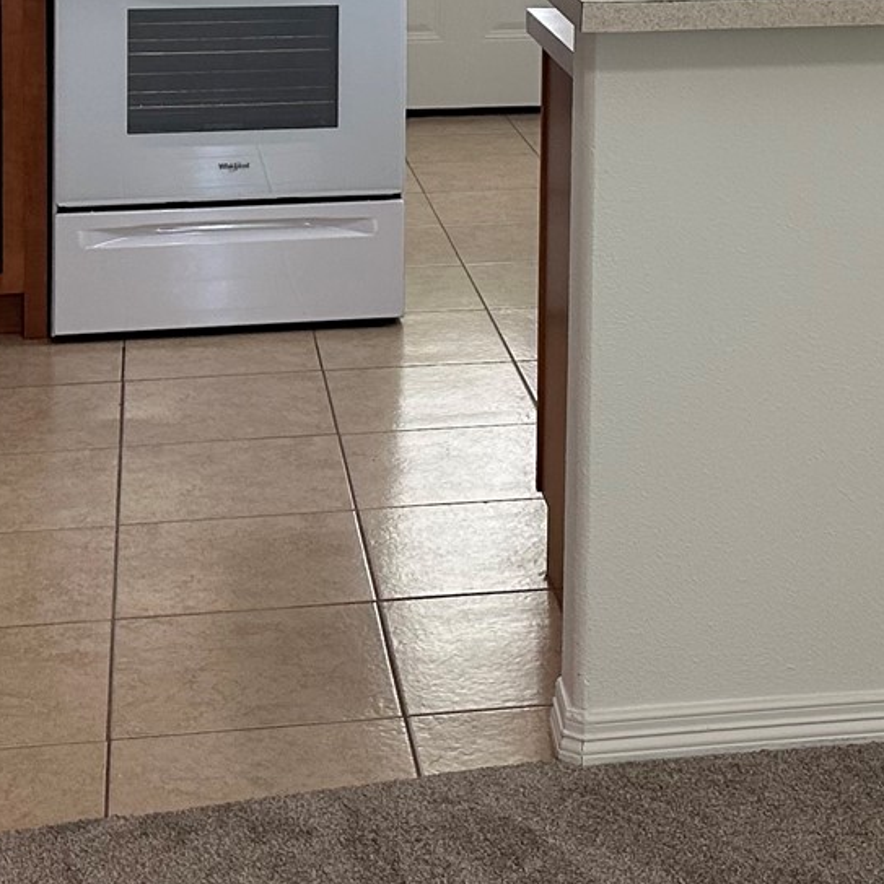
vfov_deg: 20.3
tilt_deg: -3.2
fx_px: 2311
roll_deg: -0.3
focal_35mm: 80
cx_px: 602
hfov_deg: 21.6
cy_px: -163
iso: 160
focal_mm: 6.86
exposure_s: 1/120
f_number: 1.78
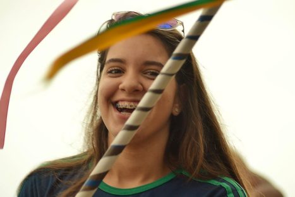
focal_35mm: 225
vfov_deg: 6.1
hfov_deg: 9.2
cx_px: 148
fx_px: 1843
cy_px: 98
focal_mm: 150
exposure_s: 1/200
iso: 200
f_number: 5
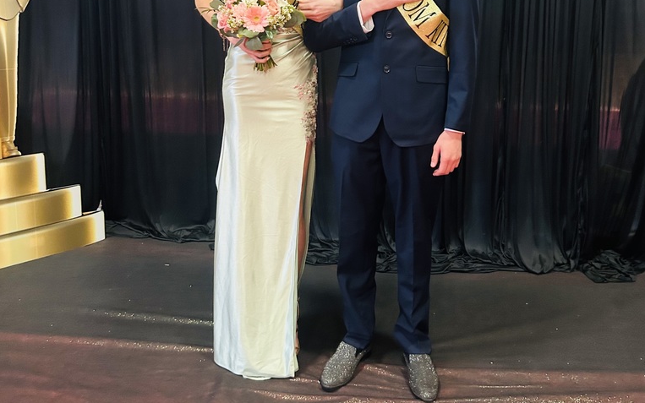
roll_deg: -0.3
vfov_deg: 33.2
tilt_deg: -11.9
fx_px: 650
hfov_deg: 52.7
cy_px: 68
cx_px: 323
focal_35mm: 37
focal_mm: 5.7
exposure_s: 1/40
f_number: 1.5
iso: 500
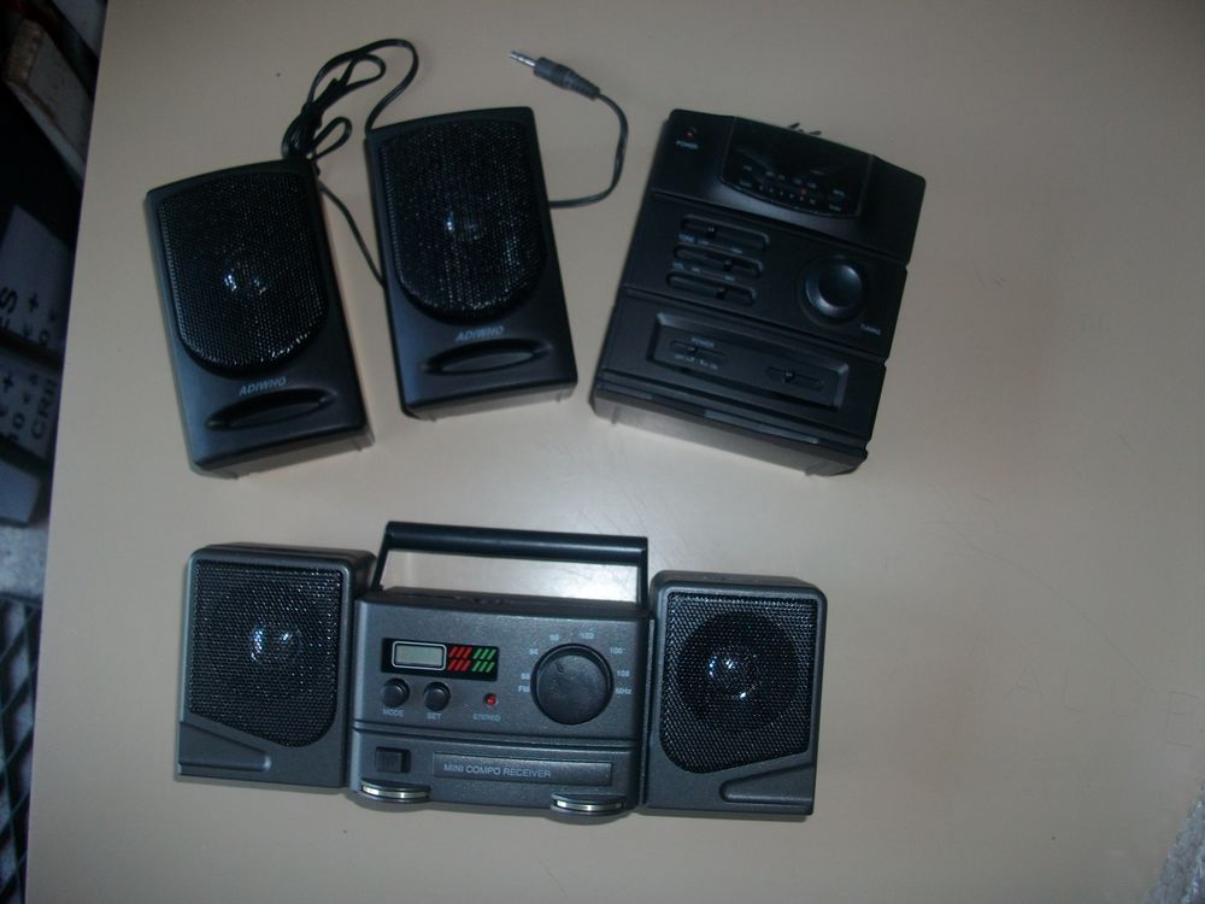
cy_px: 452
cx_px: 602
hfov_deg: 56.8
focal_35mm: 32
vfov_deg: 44.2
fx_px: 1114
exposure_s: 1/40
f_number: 2.9
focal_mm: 5.7
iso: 80
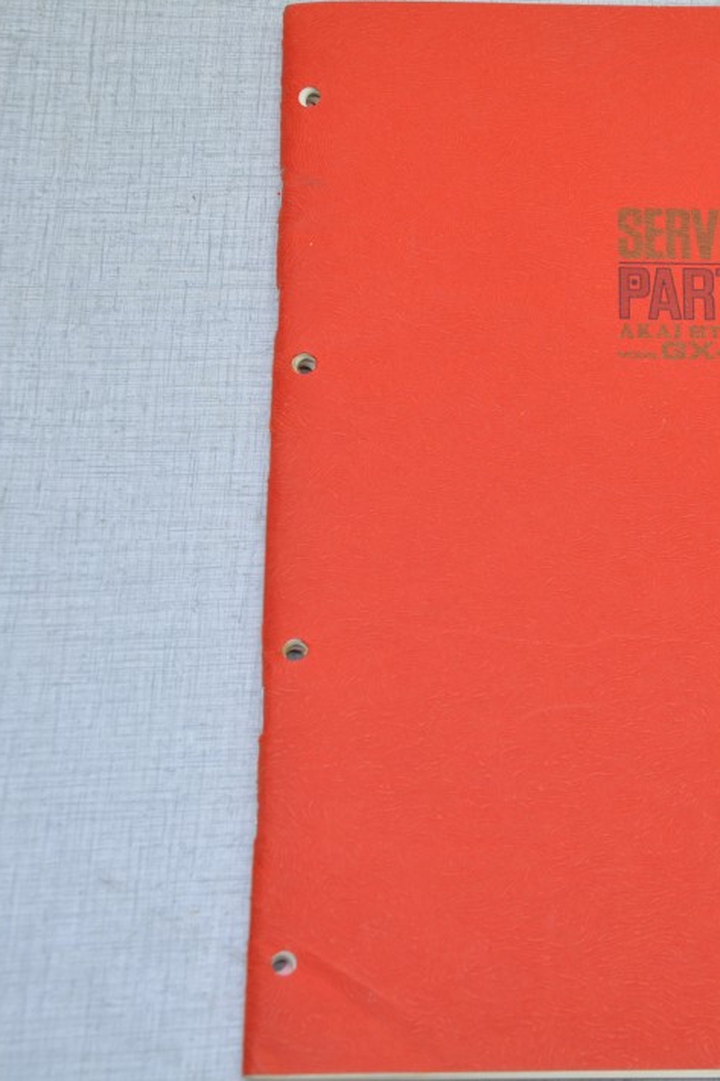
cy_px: 537
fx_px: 2881
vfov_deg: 21.2
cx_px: 732
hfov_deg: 14.0
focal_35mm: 96
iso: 400
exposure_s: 1/60
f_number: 6.3
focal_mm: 42
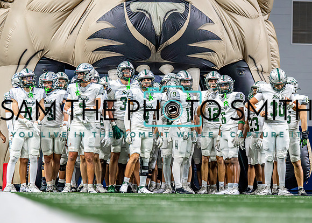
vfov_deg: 9.2
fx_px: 1389
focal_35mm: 157
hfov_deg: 12.8
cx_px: 187
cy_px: 107
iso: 5000
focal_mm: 100
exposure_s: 1/2000
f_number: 2.8
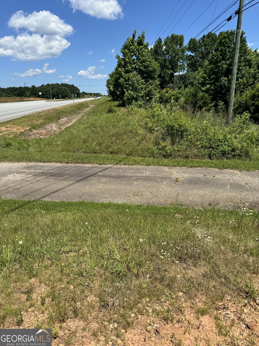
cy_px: 173
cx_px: 130
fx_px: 239
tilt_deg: -18.3
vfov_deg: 71.6
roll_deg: +2.7
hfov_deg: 56.8
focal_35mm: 24
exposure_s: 1/4950
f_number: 1.78
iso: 80
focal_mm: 6.76
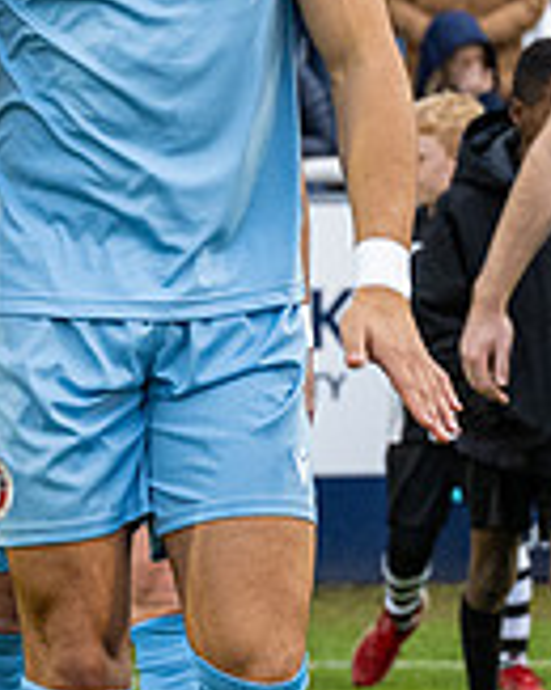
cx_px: 95
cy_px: 567
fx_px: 8230
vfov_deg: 4.8
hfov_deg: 3.8
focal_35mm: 403
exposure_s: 1/400
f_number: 4
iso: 2000
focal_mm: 70
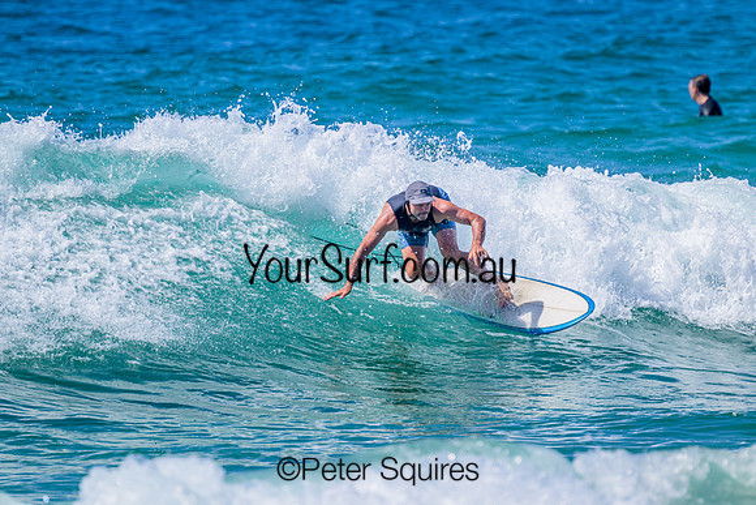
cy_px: 252
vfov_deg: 1.7
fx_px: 16803
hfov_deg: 2.6
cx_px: 378
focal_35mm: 800
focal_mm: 800
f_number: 11
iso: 720
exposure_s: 1/2000
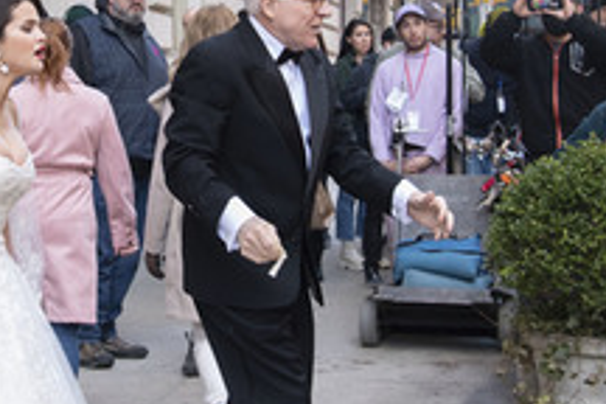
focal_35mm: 71
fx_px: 1195
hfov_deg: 27.2
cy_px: 278
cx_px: 35
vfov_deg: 19.1
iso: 2000
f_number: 4.5
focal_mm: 34
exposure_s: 1/500
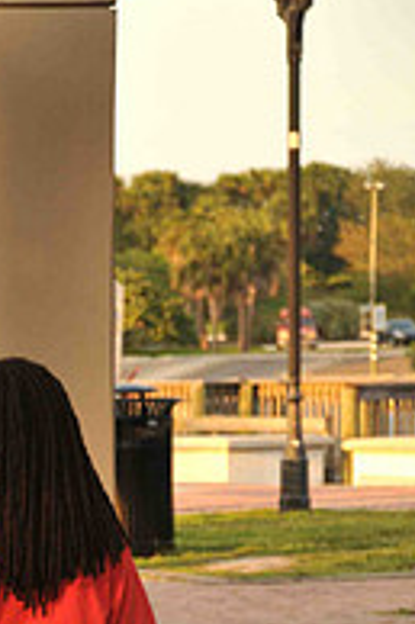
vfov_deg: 7.4
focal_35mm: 278
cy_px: 679
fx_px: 4815
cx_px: -2
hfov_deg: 4.9
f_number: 5.6
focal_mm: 80
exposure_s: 1/125
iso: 200
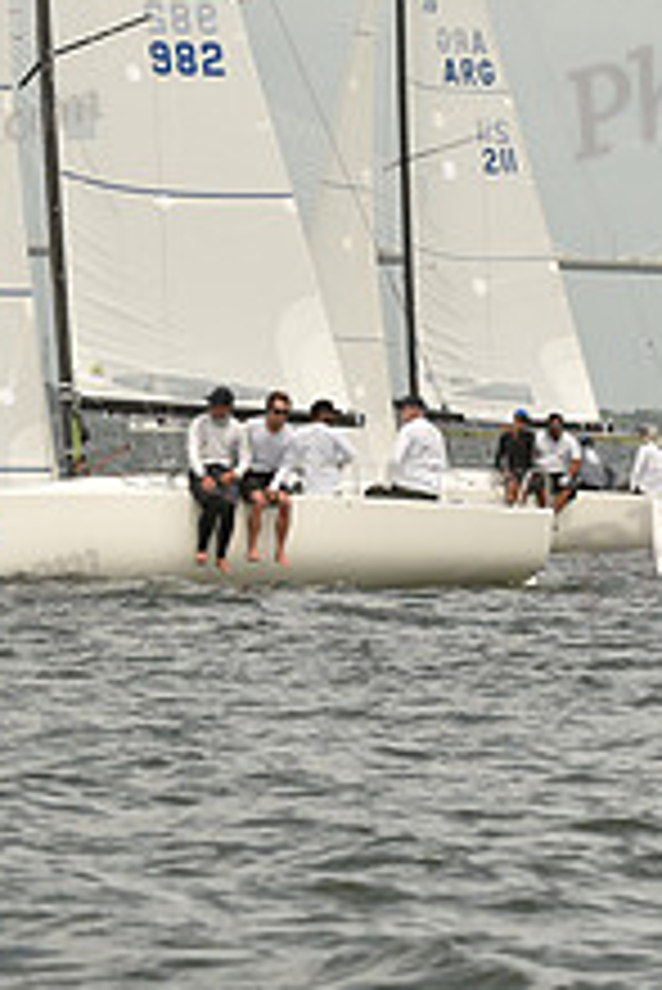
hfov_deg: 2.6
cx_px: 336
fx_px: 14540
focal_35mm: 528
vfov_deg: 3.9
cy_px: -126
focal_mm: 200
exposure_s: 1/1250
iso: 320
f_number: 7.1
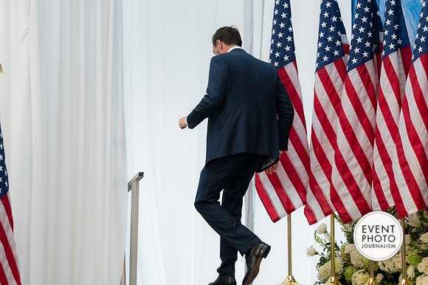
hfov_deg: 12.2
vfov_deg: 8.1
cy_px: 142
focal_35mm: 169
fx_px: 2008
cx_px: 214
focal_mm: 113
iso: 200
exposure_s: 1/160
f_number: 4
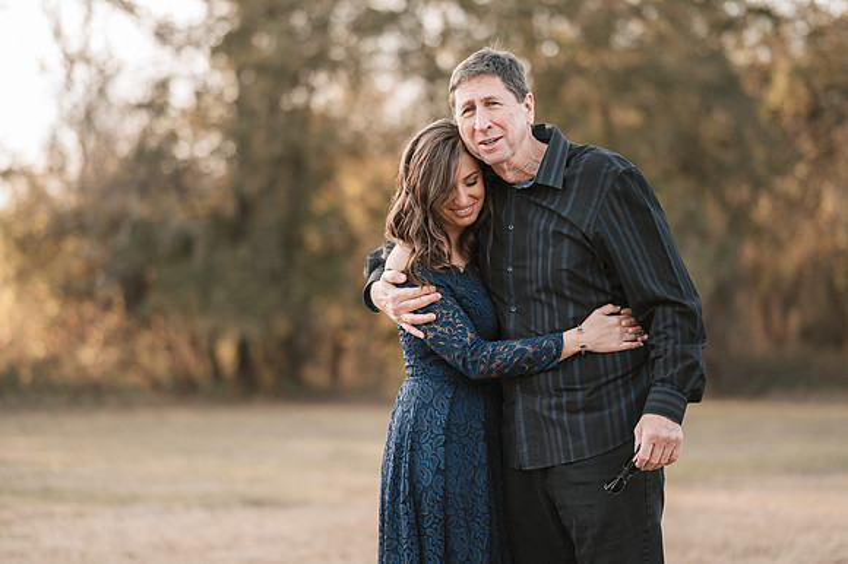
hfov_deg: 23.9
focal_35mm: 85
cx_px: 424
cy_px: 282
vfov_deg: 16.1
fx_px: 2001
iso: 100
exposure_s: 1/320
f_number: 2
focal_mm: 85
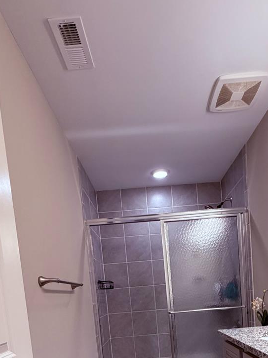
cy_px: 328
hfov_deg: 48.0
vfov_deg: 53.3
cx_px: 156
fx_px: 299
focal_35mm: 29
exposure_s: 1/120
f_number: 2.2
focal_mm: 2.22
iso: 250
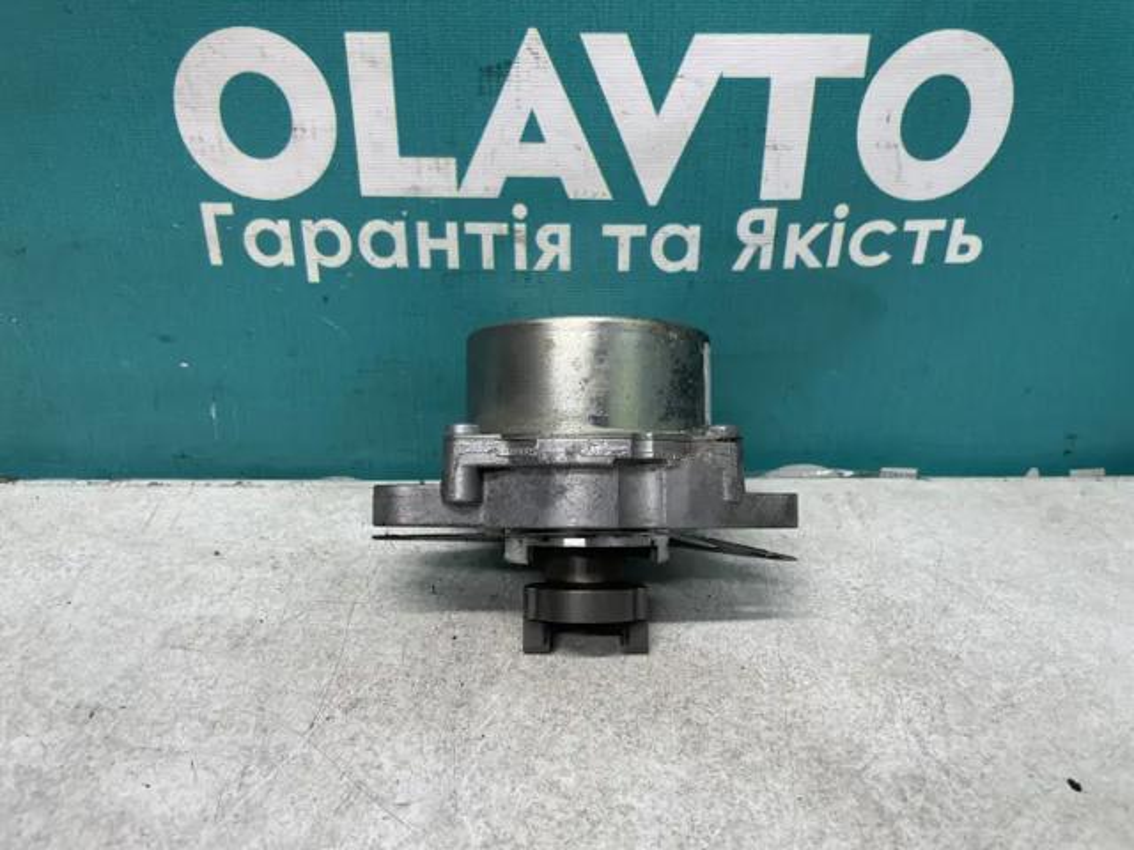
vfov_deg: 53.1
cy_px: 425
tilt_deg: -27.5
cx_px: 567
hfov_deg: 67.3
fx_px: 852
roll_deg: +0.4
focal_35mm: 26
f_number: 1.6
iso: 100
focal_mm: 4.2
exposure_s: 1/100
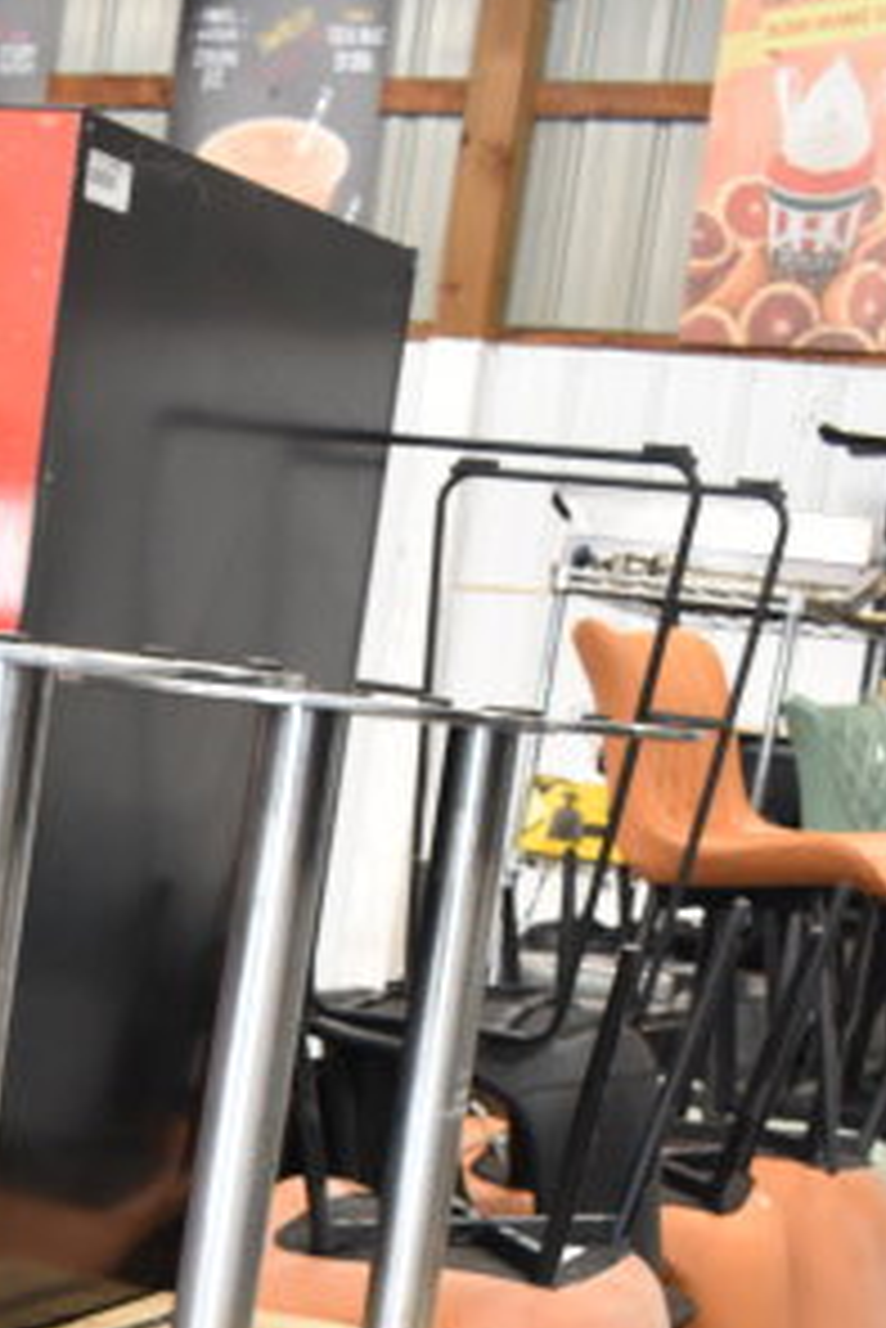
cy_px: 1839
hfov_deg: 13.8
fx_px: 3429
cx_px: -468
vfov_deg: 19.7
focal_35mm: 93
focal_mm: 20
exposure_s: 1/30
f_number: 3.8
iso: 1400
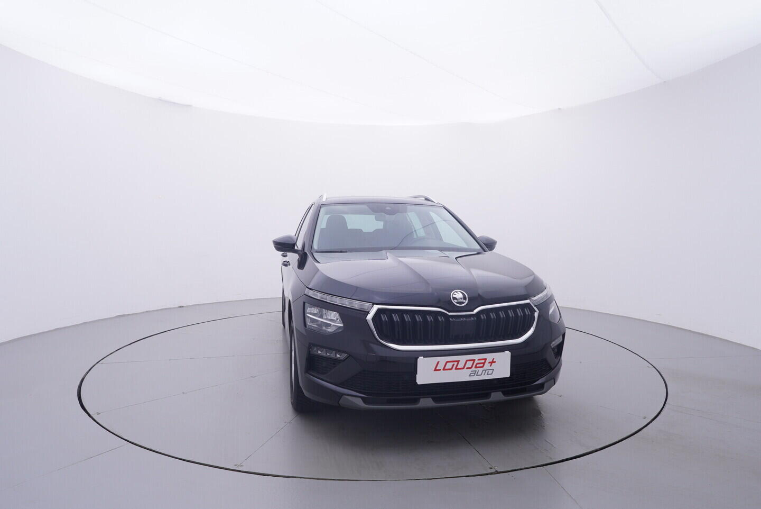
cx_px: 380
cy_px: 254
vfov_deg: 56.2
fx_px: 476
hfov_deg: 77.3
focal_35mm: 22
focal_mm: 15
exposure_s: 1/80
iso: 200
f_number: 5
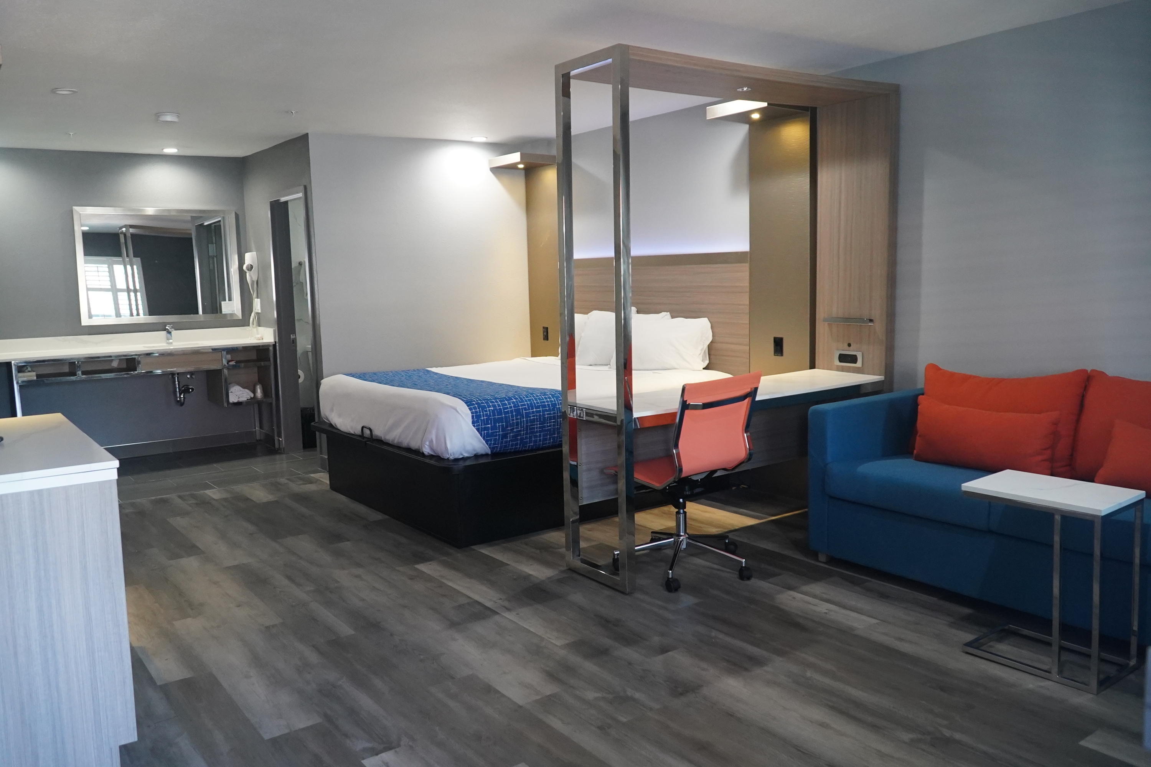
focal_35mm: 27
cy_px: 384
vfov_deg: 47.9
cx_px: 576
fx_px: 863
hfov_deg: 67.4
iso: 2500
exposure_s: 1/125
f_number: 4
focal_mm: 18
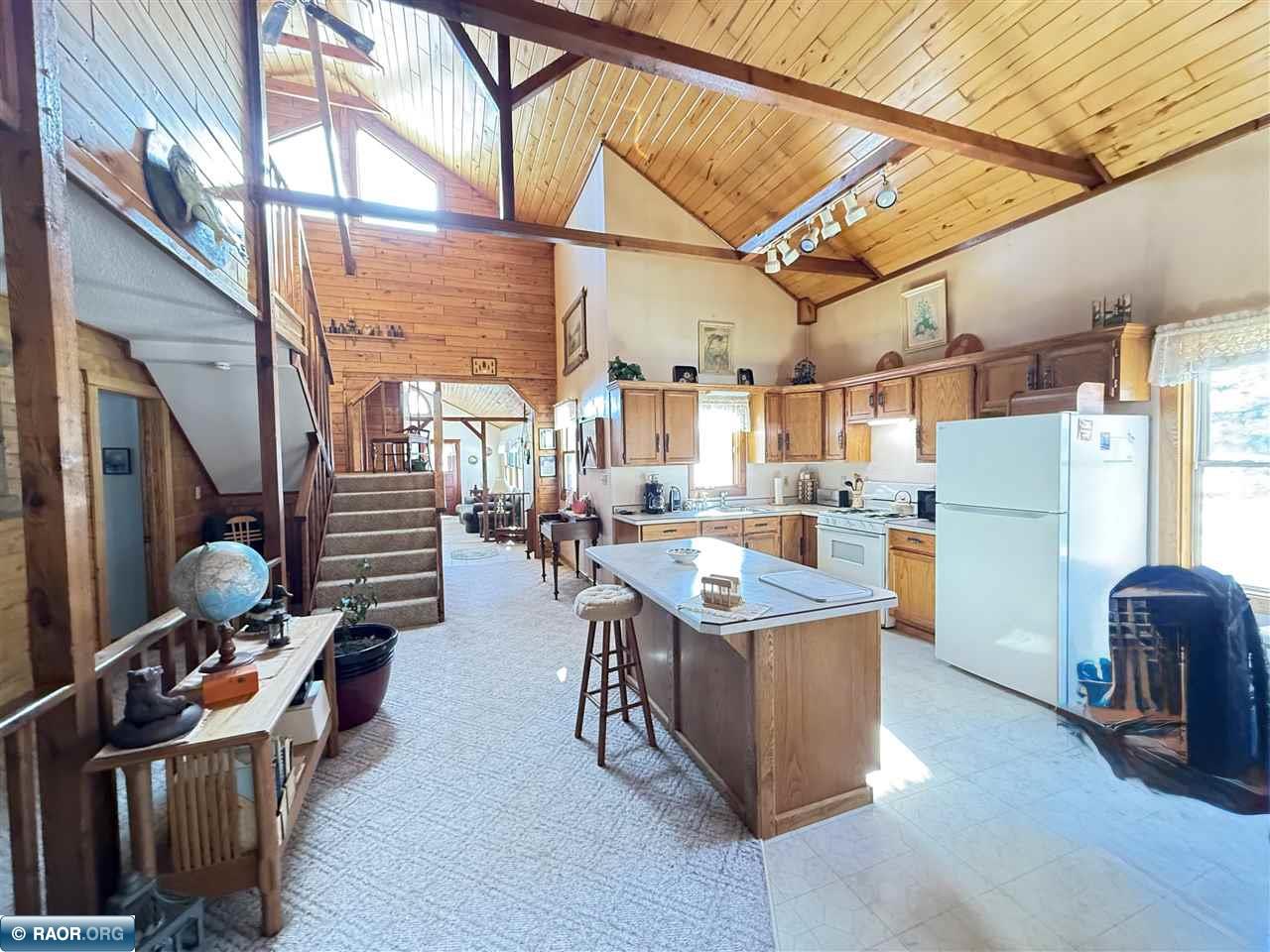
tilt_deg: -2.5
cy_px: 476
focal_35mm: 14
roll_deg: +2.6
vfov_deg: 85.7
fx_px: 514
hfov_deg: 102.1
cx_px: 635
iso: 500
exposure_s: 1/60
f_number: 2.2
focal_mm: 2.22
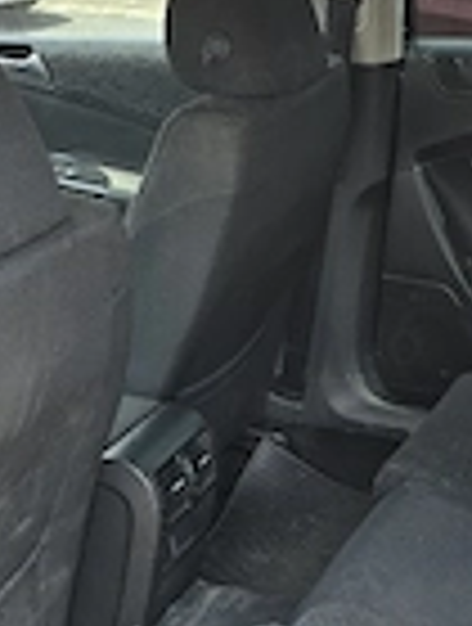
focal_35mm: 66
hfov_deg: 22.1
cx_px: 369
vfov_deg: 28.8
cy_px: 486
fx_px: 1194
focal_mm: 6.3
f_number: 1.7
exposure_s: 1/182
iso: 32
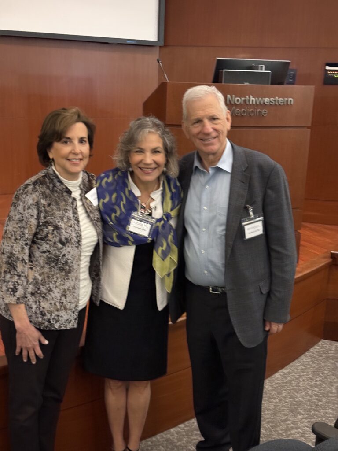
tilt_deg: -12.6
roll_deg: -2.3
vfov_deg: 39.7
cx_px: 169
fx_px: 625
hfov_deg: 30.3
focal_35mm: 48
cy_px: 226
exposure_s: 1/24
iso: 640
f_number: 1.78
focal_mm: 6.76
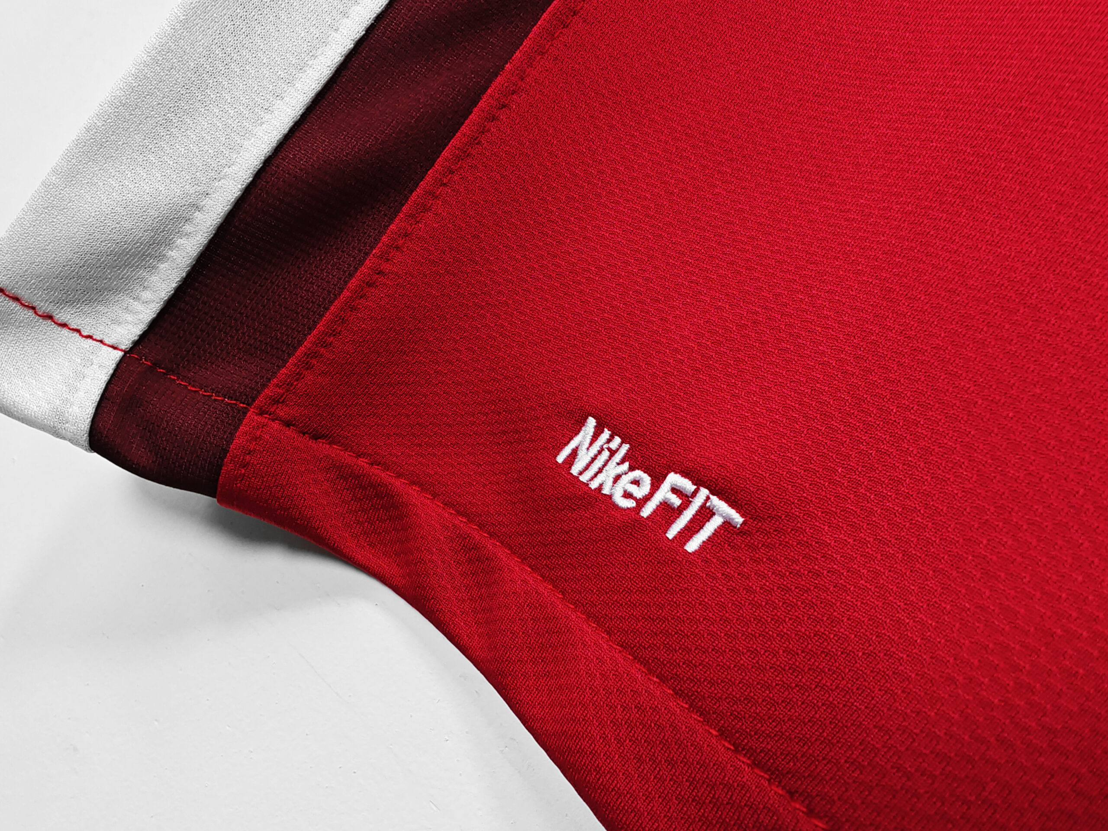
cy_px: 416
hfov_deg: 73.9
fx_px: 736
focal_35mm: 23
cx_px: 554
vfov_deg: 58.9
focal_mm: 2.59
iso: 125
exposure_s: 1/100
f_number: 2.2
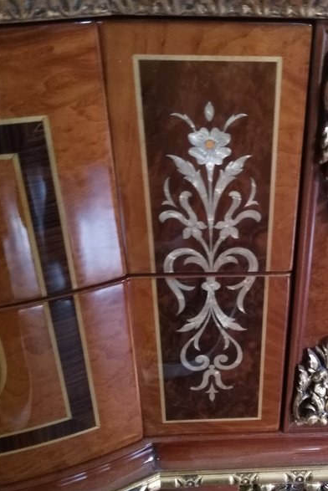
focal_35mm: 41
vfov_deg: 47.3
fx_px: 560
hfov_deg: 32.0
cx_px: 254
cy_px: 278
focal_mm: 2.96
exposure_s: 1/25
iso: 1197
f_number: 2
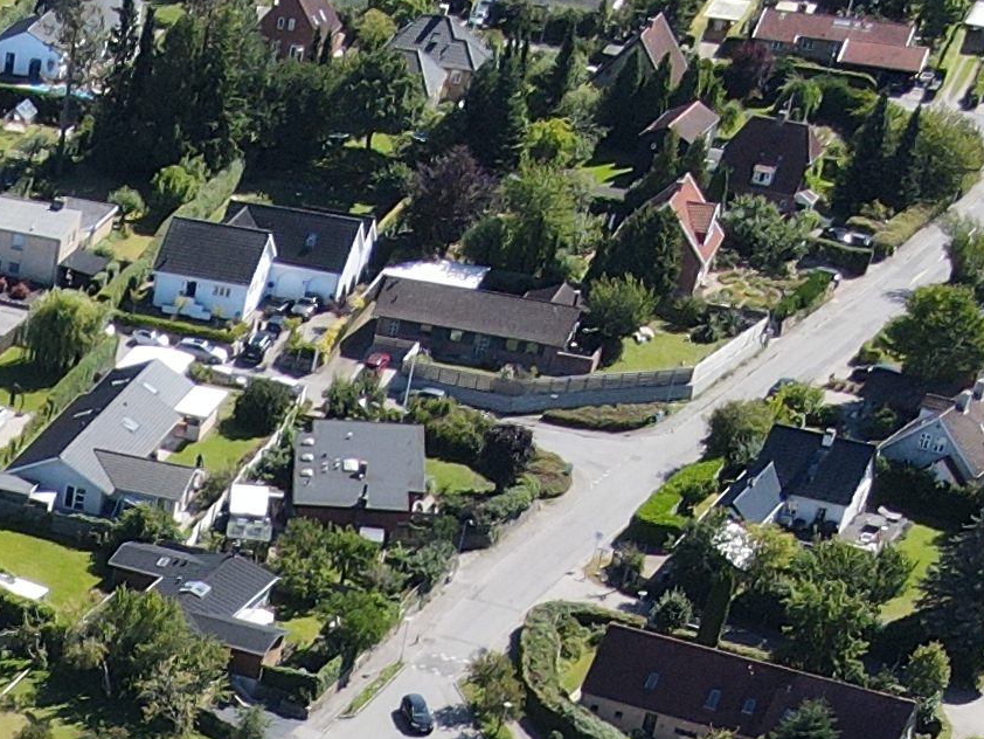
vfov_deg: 11.2
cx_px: -670
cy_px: 1663
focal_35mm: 114
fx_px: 3242
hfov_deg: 15.4
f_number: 2.8
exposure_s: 1/320
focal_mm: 4.5
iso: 100
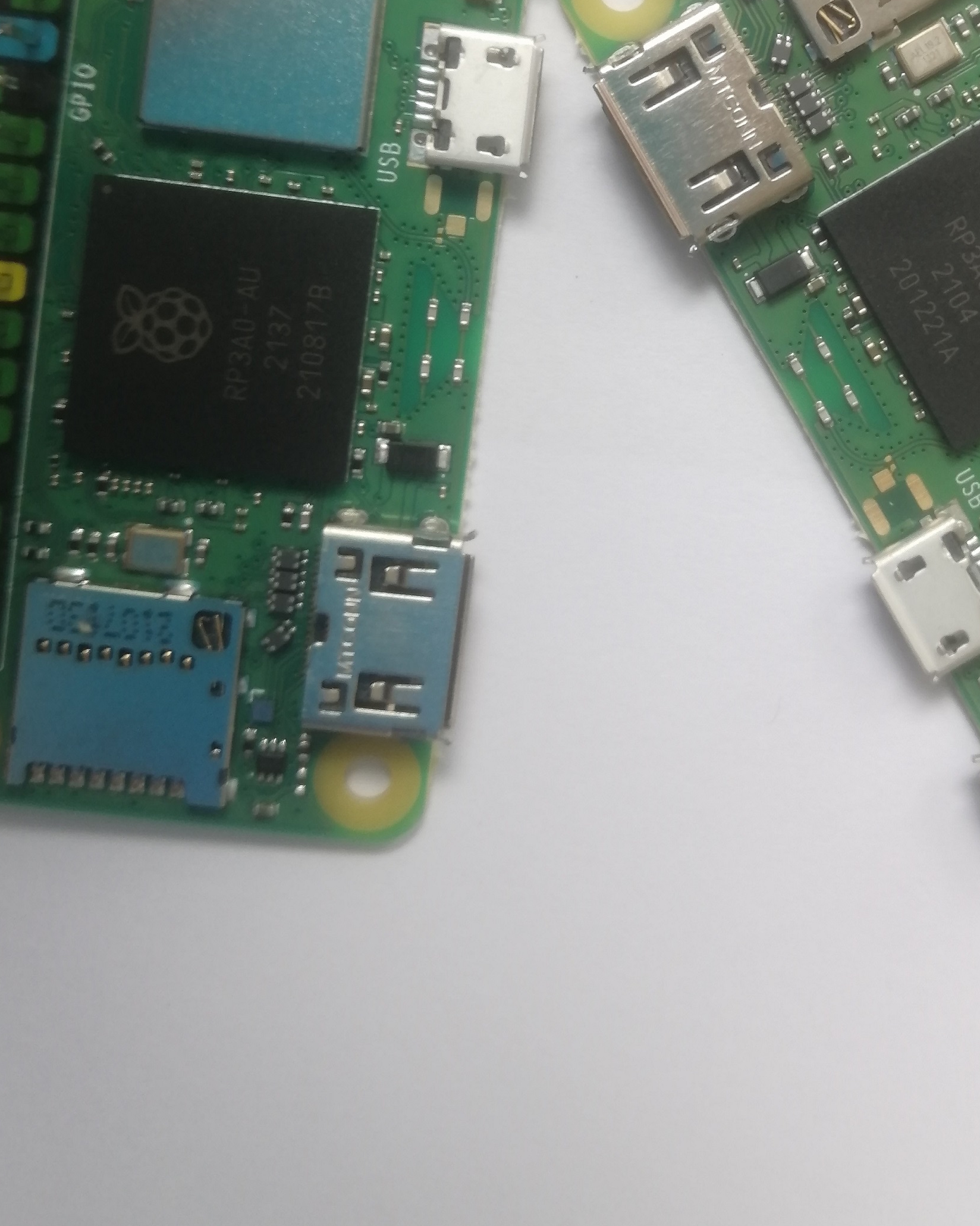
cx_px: 715
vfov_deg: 37.2
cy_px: 326
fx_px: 1777
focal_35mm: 49
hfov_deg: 30.4
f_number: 1.8
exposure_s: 1/30
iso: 50
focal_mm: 3.62
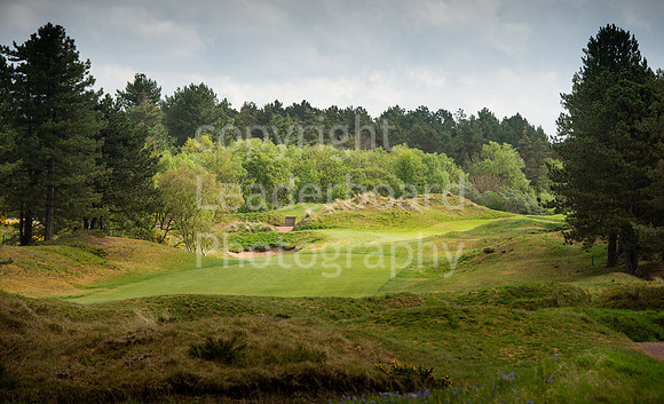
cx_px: 327
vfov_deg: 7.9
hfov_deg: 13.0
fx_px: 2924
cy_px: 212
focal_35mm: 163
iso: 200
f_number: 6.3
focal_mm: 155
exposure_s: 1/800
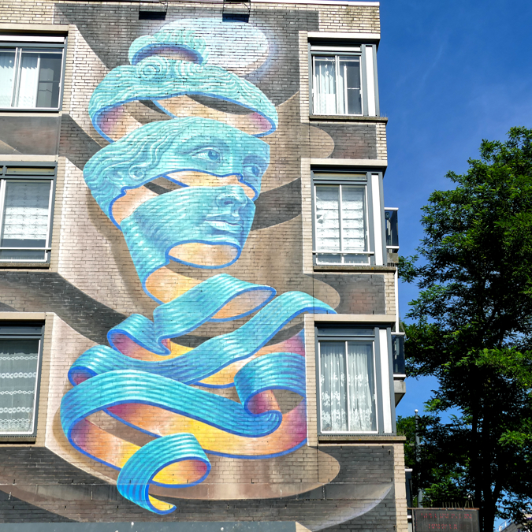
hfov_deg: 29.5
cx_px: 309
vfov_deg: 29.6
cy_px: 266
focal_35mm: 58
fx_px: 1008
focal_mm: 16.5
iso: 125
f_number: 4.5
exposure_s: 1/1600
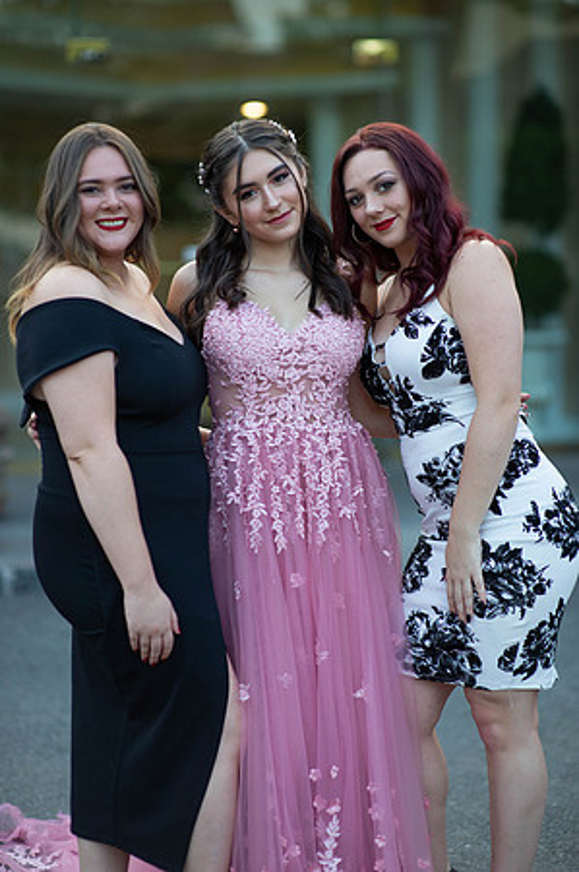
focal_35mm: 85
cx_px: 290
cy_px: 436
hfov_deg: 16.0
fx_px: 2055
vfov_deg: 23.9
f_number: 2
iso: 250
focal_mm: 85
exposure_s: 1/800
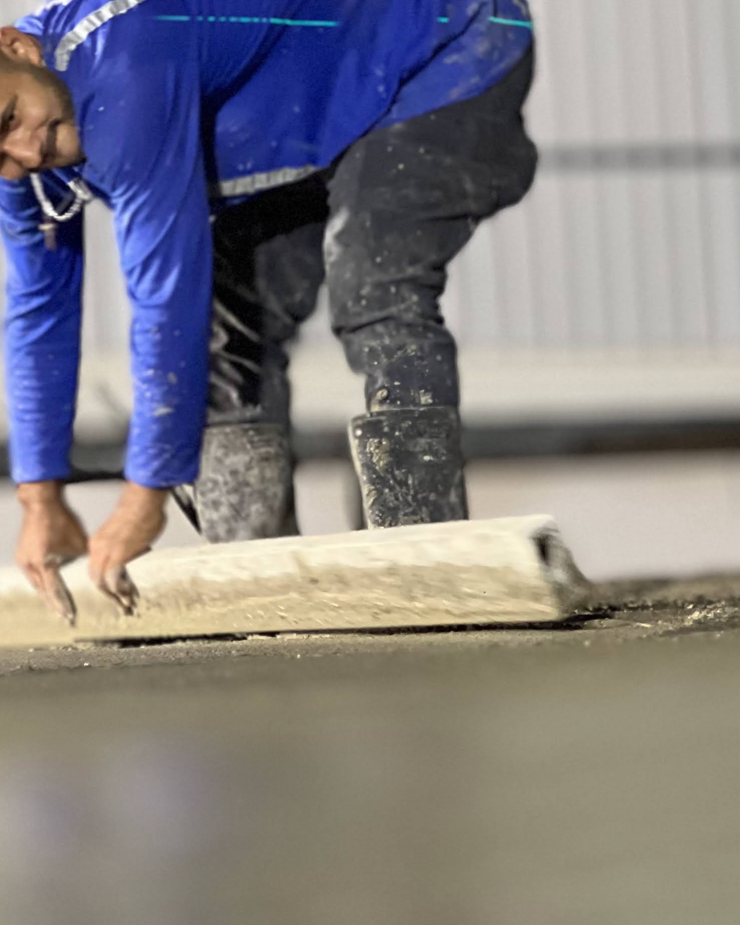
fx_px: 4490
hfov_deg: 9.4
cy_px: 313
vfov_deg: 11.8
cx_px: 637
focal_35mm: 164
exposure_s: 1/15
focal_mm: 9
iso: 500
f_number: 2.8
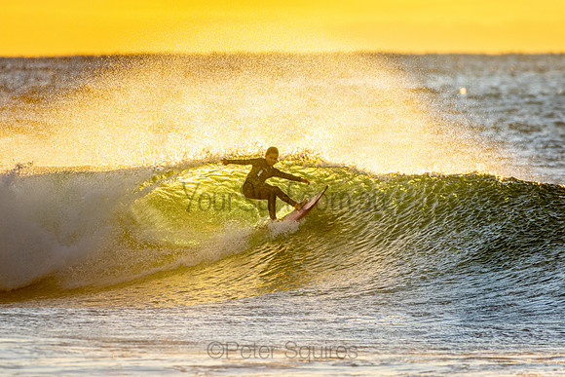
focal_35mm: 773
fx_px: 12128
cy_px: 188
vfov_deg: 1.8
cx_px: 282
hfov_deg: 2.7
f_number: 5.6
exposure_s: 1/1250
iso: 360
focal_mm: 500
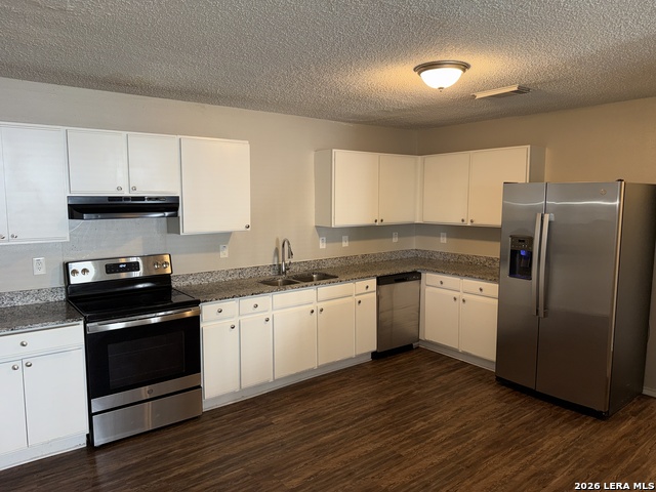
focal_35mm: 24
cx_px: 328
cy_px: 246
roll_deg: -0.9
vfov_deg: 56.8
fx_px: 455
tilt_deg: -6.6
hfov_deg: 71.6
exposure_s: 1/33
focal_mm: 6.76
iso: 50
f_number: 1.78
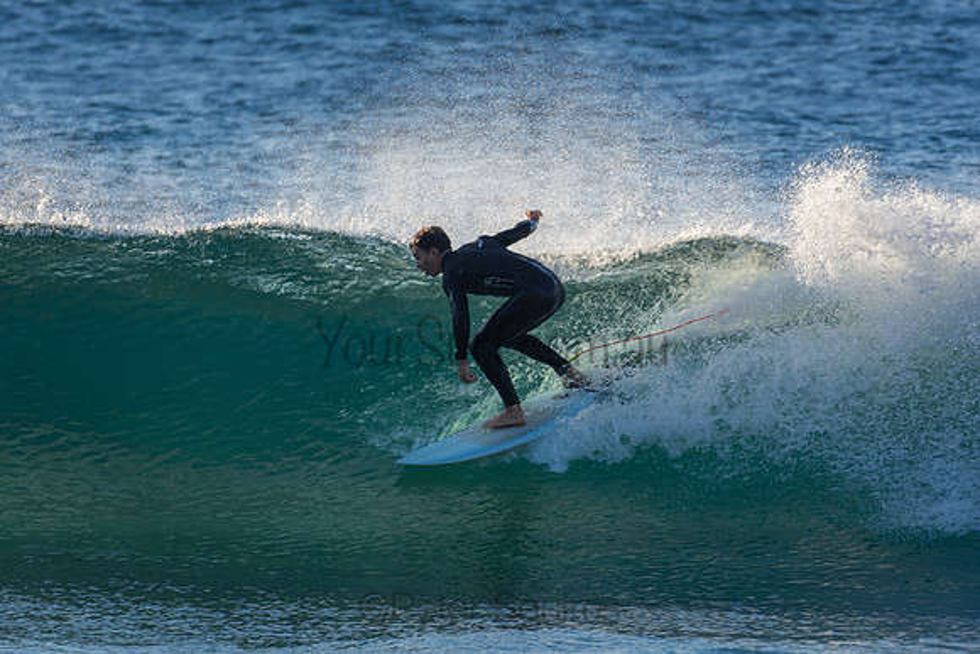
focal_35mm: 750
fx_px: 20420
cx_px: 490
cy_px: 327
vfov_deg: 1.8
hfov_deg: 2.7
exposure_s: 1/640
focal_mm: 500
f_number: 5.6
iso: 280
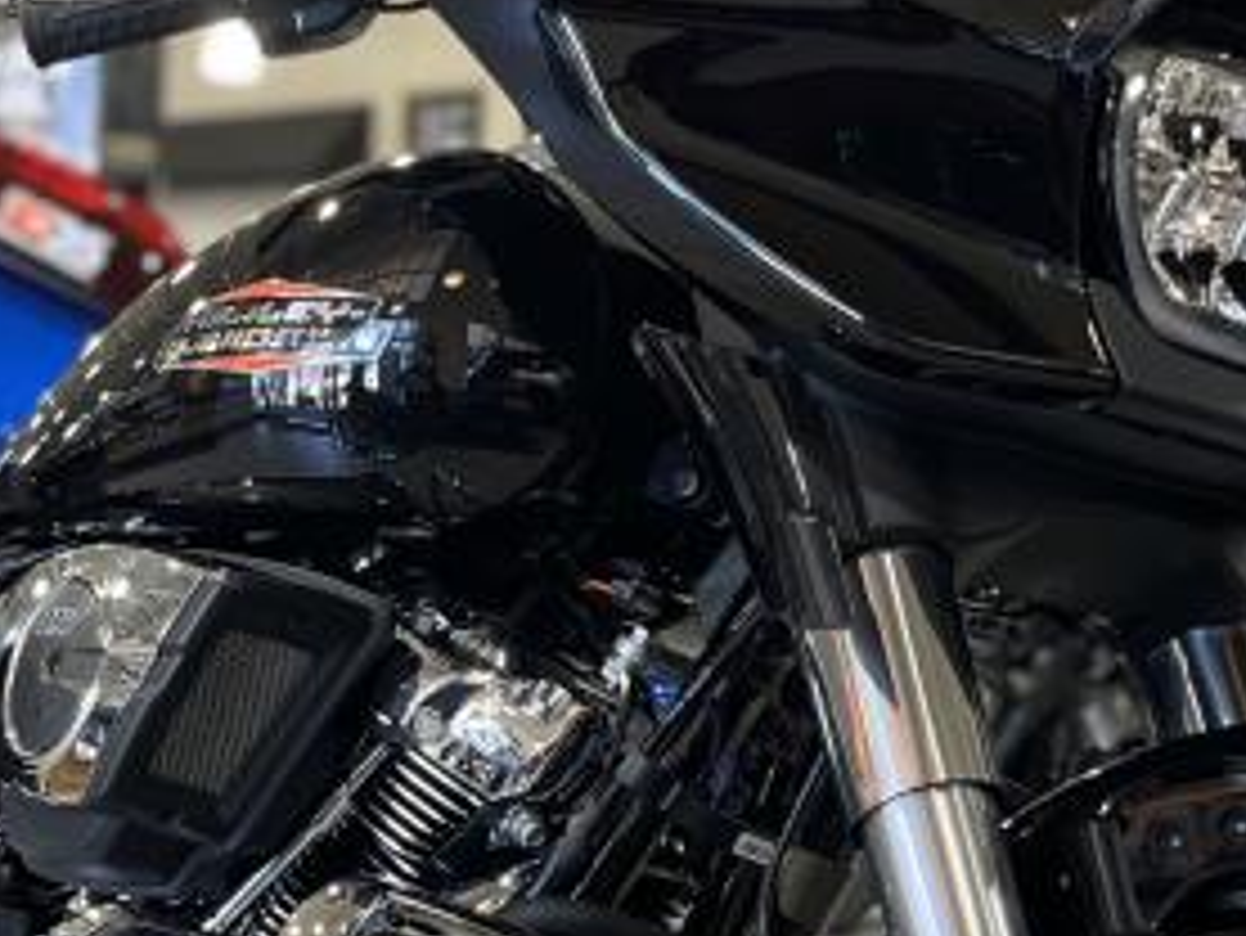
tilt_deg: -3.8
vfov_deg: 19.4
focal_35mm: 75
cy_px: 756
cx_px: 540
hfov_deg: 26.0
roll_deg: -2.6
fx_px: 2701
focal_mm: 5.1
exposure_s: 1/60
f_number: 1.6
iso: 125
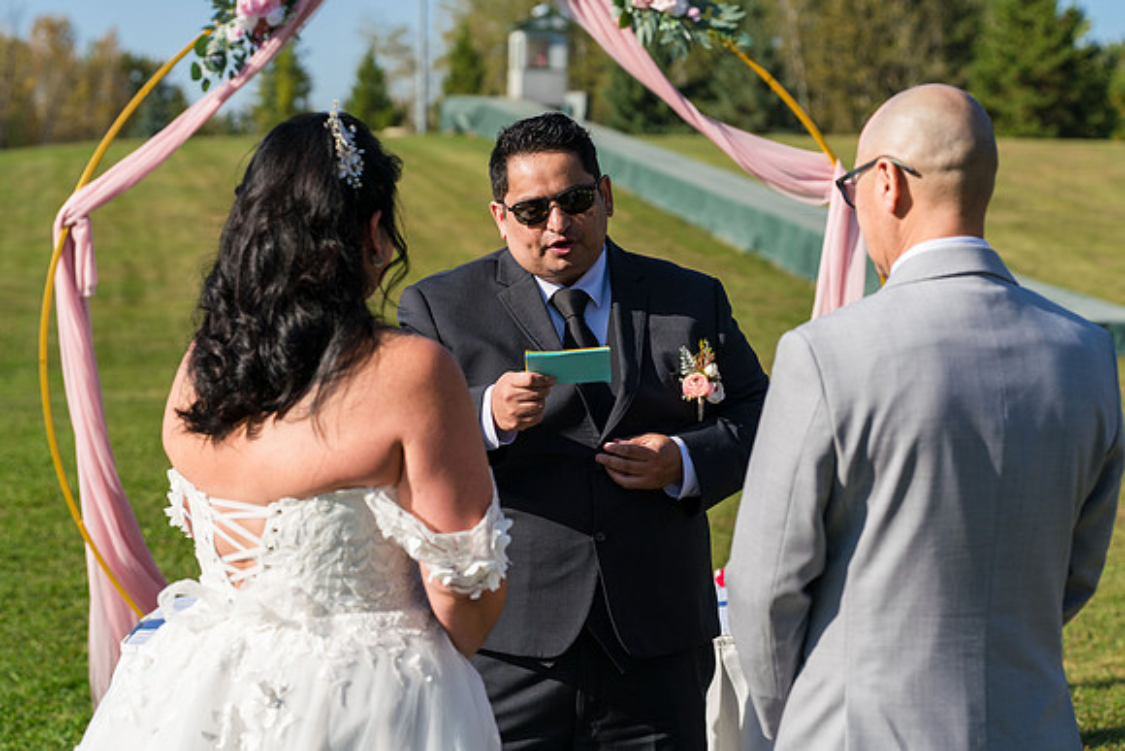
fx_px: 2313
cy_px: 376
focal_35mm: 74
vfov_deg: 18.4
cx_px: 562
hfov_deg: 27.3
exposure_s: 1/2000
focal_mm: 74
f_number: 4
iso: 250
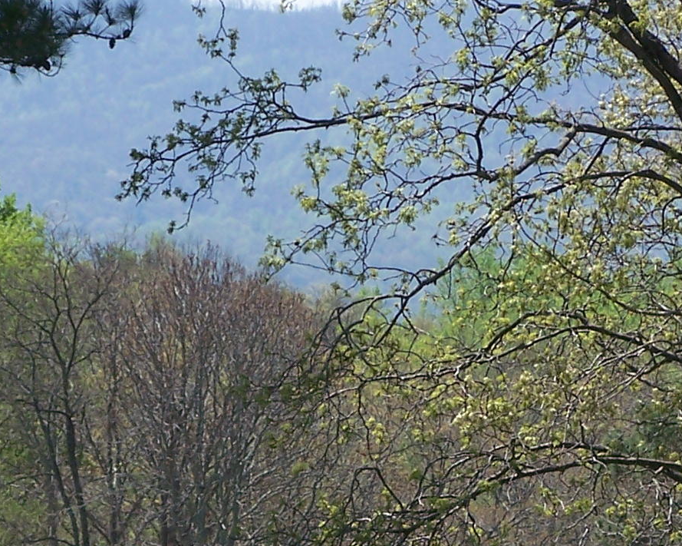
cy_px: 532
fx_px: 7932
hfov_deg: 4.9
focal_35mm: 393
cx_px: 446
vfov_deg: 3.9
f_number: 3.2
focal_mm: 23.1
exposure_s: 1/1000
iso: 80
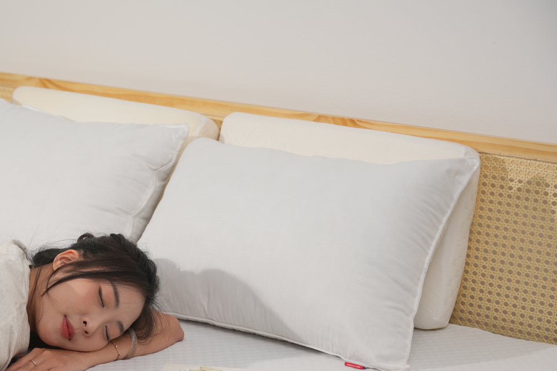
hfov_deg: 22.9
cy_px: 300
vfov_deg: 15.5
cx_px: 113
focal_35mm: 88
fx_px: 1355
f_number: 2.8
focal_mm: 49.9
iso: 100
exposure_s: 1/250
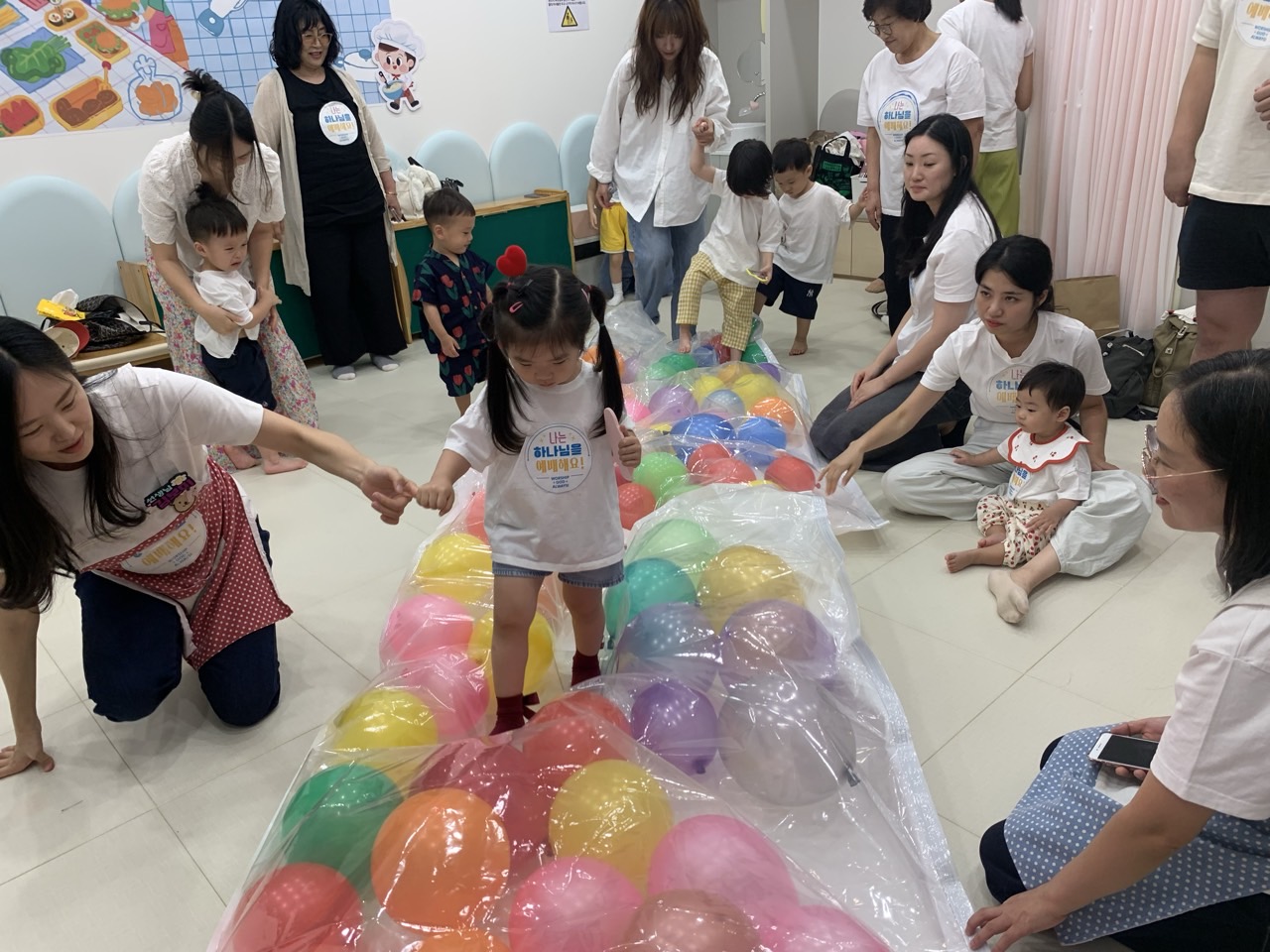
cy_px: 476
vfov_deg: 53.1
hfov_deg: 67.3
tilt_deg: -24.4
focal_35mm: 26
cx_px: 635
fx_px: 954
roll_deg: +3.8
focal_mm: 4.25
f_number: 1.8
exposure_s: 1/120
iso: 80
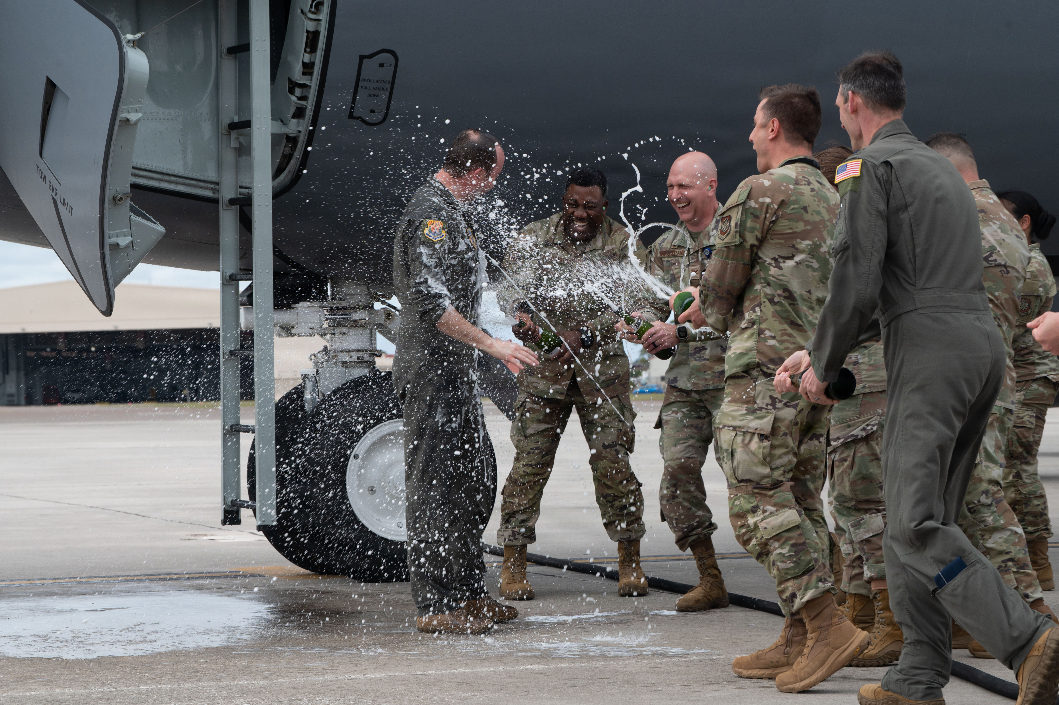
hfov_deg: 18.6
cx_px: 530
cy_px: 352
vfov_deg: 12.4
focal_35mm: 110
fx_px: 3234
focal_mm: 110
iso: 400
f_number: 10
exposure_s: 1/500
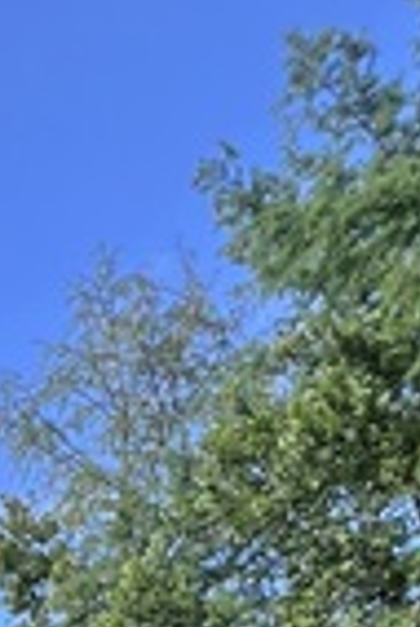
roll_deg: -0.9
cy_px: 1157
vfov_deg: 20.9
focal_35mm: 61
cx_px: -376
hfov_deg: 17.3
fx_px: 1065
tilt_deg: -4.5
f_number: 1.8
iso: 32
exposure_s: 1/652
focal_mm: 1.57
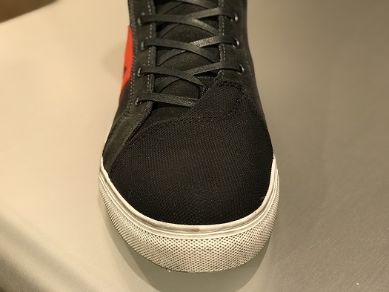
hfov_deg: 33.8
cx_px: 194
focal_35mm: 57
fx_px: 641
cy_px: 146
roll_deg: -0.1
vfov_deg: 25.7
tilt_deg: -35.4
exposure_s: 1/60
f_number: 2.8
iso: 250
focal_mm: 6.6
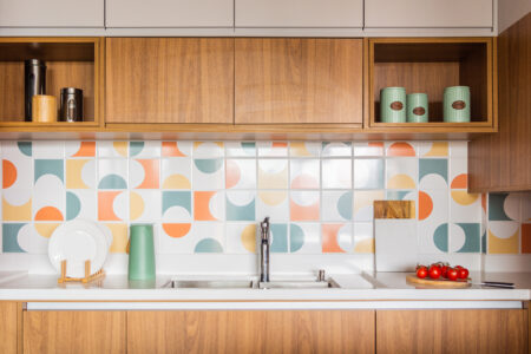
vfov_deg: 36.9
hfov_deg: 53.1
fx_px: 531
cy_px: 177
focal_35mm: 36
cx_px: 266
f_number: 2.8
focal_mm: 24
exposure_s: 1/160
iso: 100
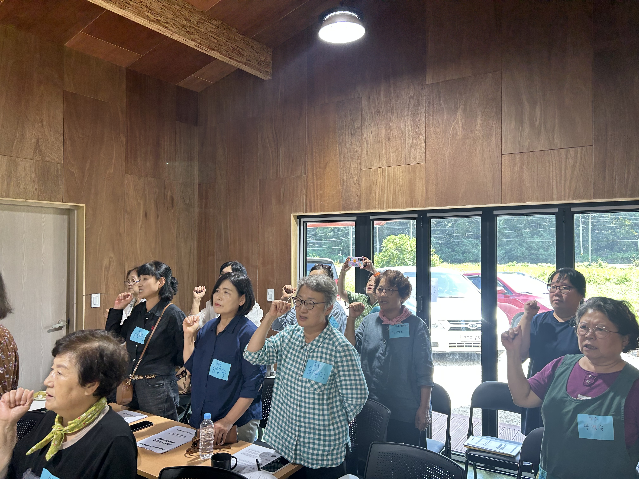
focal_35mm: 26
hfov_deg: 67.3
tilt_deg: +0.7
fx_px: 480
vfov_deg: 53.1
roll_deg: +1.2
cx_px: 320
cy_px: 240
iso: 80
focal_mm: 5.7
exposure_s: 1/120
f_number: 1.5
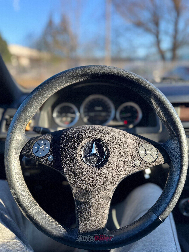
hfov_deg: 56.8
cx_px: 94
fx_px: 175
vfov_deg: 71.6
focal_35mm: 24
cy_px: 126
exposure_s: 1/250
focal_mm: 6.76
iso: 64
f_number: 1.78
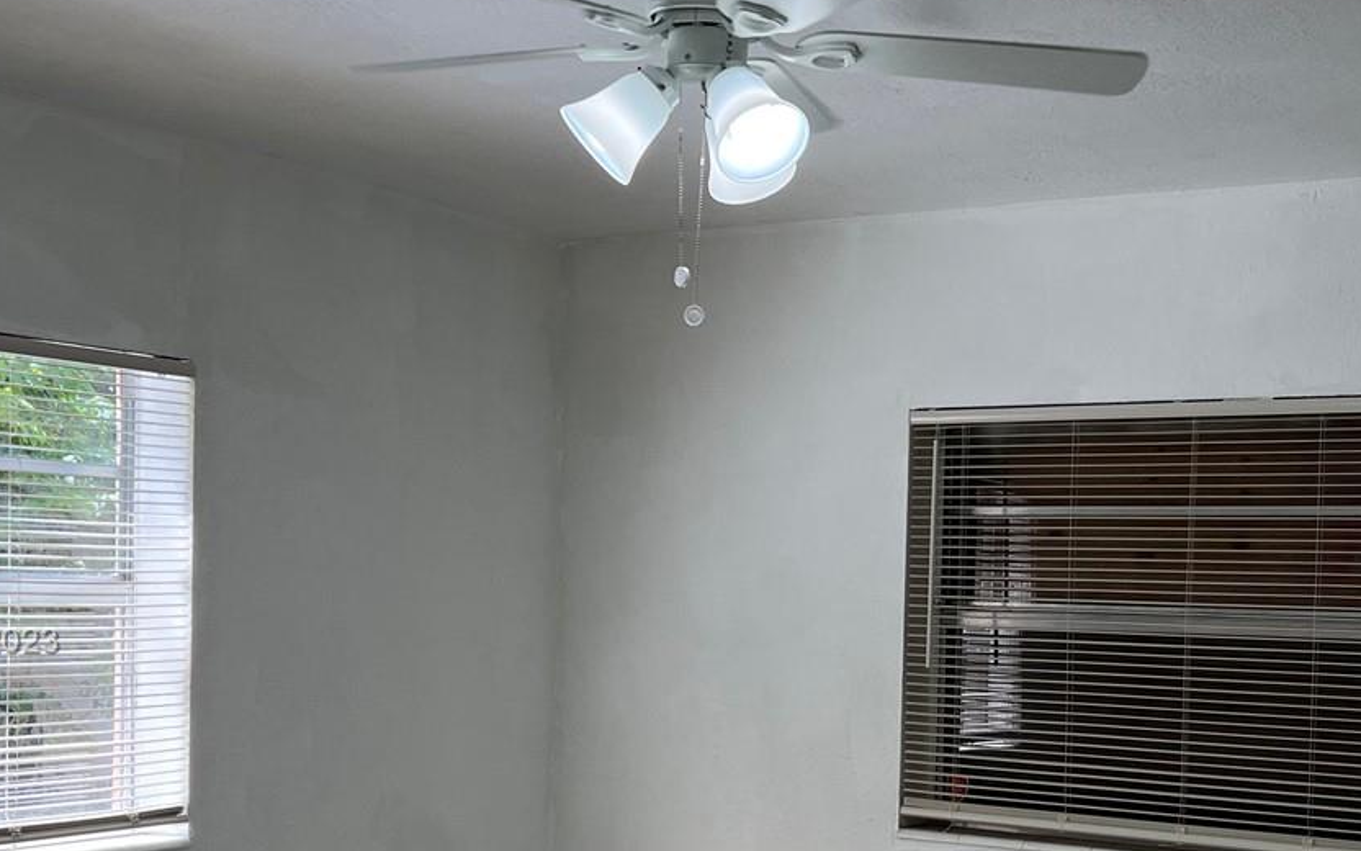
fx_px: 1966
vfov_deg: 24.1
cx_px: 844
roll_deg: -0.9
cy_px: 643
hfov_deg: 38.0
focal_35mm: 53
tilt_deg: -1.7
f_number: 1.5
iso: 50
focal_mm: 5.7
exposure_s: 1/398
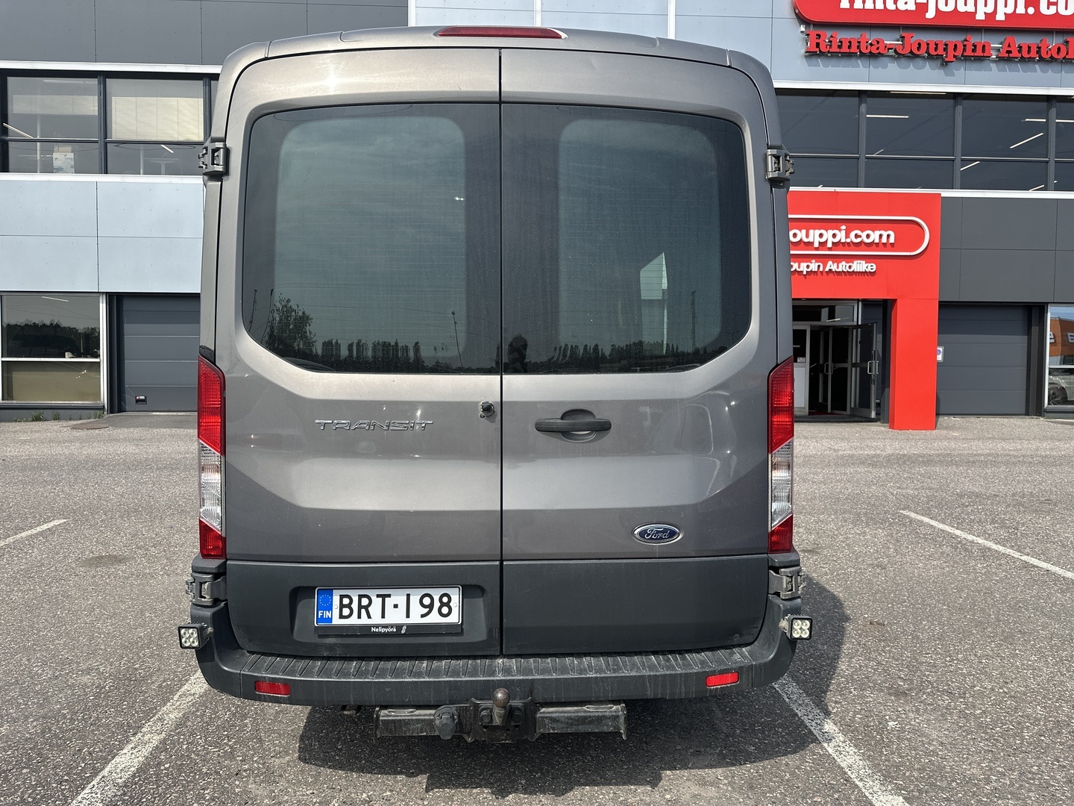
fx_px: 745
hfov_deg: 71.6
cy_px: 403
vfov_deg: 56.8
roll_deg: +0.2
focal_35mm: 24
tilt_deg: -1.5
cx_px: 537
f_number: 1.78
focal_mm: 6.86
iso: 80
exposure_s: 1/3472
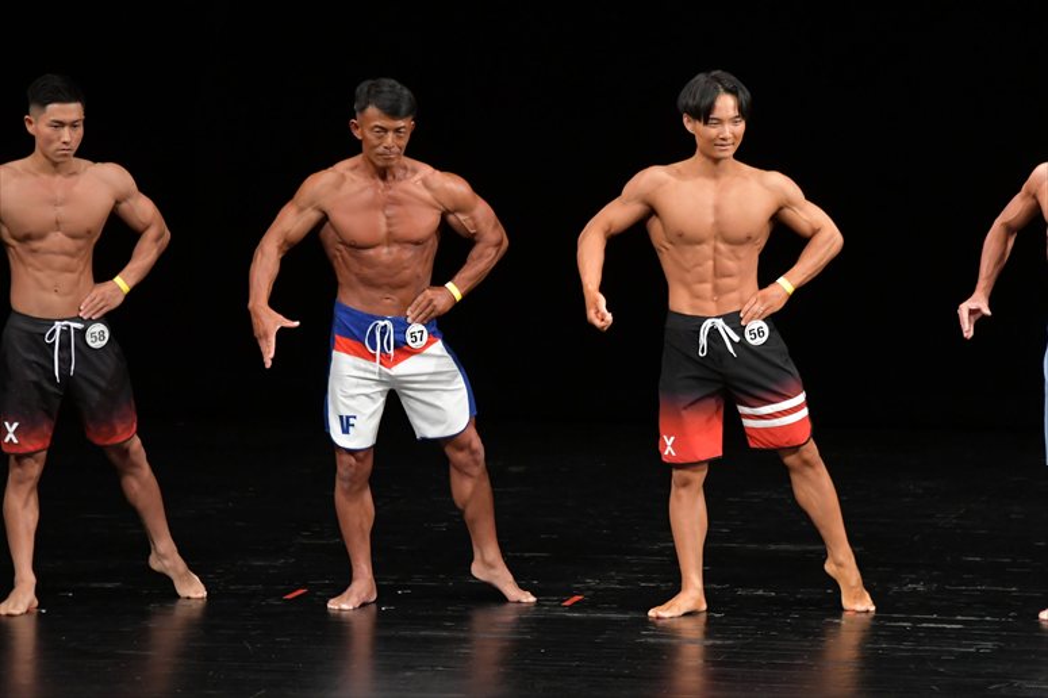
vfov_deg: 5.1
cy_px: 349
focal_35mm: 270
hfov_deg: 7.6
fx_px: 7856
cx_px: 524
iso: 3200
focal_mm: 180
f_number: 5.6
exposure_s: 1/400
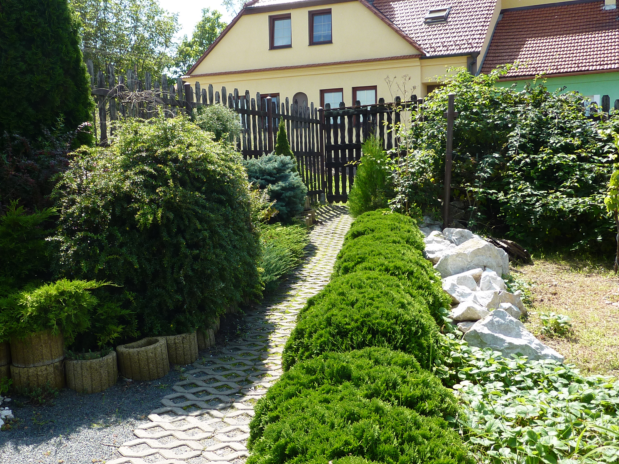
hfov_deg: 48.9
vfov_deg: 37.7
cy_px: 253
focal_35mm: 38
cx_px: 271
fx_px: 680
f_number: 4
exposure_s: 1/250
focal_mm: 4.7
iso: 80
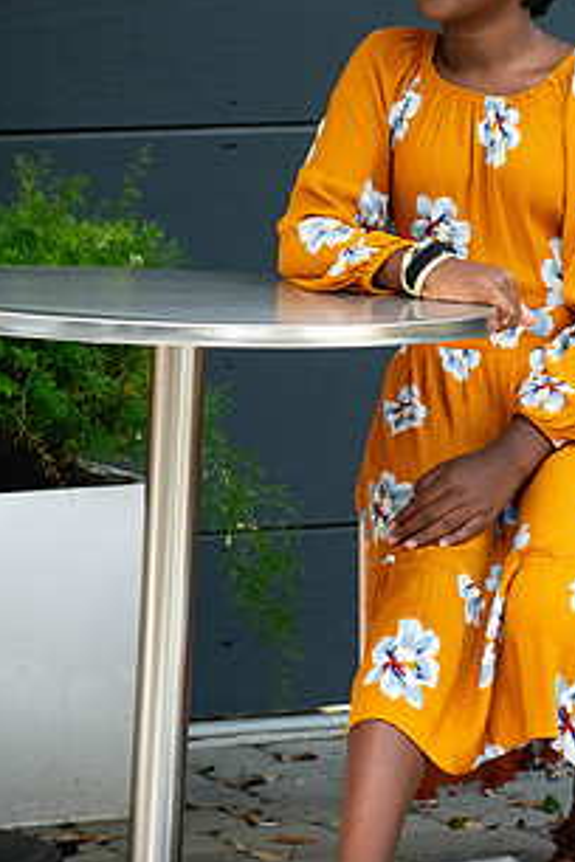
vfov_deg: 8.8
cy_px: 262
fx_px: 5630
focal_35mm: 235
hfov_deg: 5.8
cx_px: 412
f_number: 5.6
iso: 1250
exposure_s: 1/1000
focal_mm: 160
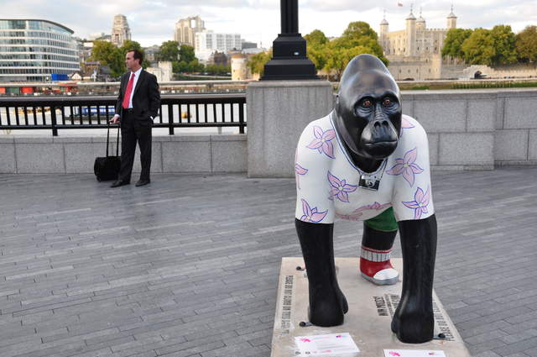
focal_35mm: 39
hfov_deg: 49.6
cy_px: 178
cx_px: 268
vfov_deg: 34.1
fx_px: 581
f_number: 5
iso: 200
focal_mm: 26
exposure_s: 1/125
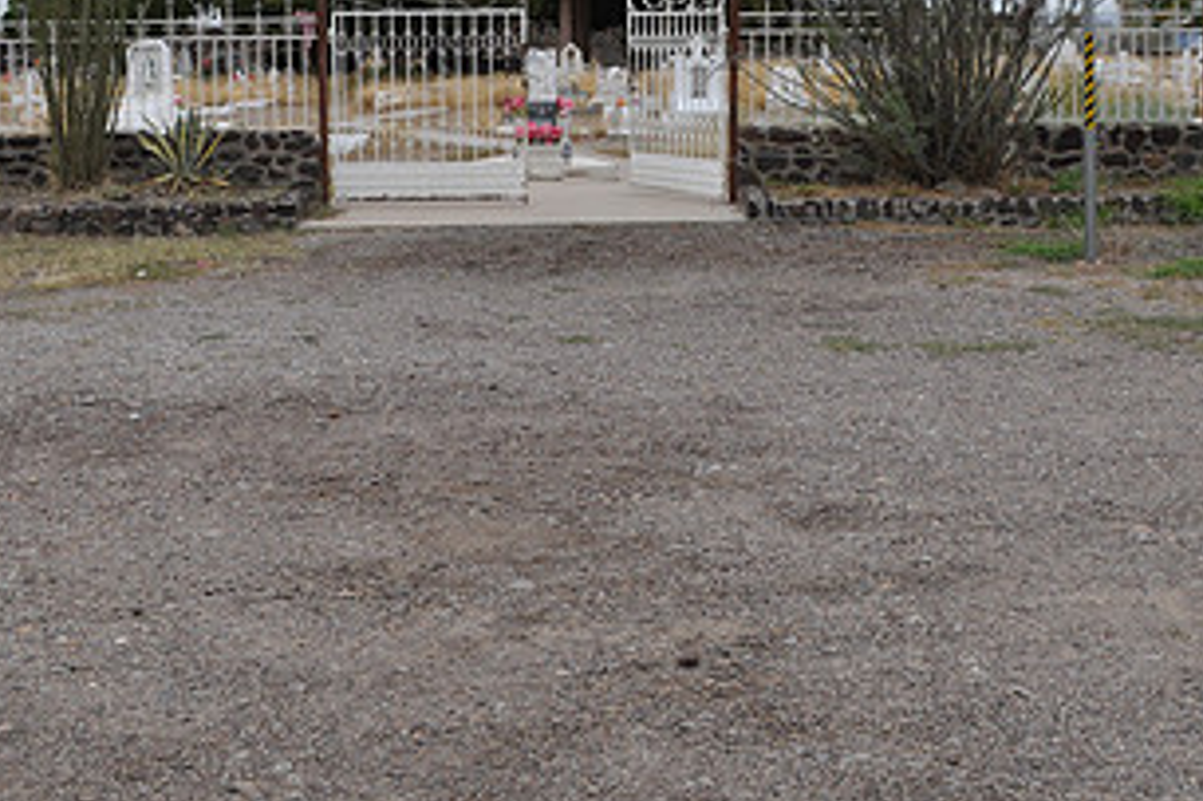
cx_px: 647
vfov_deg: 23.2
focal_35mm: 57
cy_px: 93
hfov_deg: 35.1
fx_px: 1904
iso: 200
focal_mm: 20
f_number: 10
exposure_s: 1/100
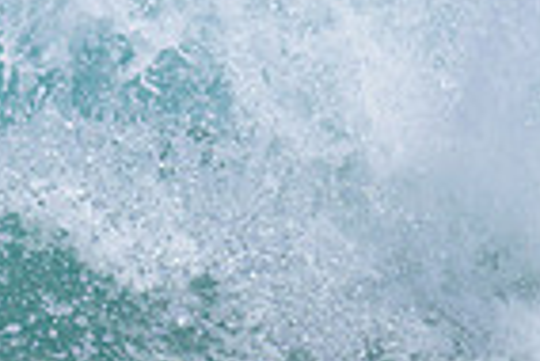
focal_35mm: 2085
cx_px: -353
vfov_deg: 0.7
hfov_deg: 1.0
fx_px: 31306
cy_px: -1
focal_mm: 460
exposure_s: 1/2000
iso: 560
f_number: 11
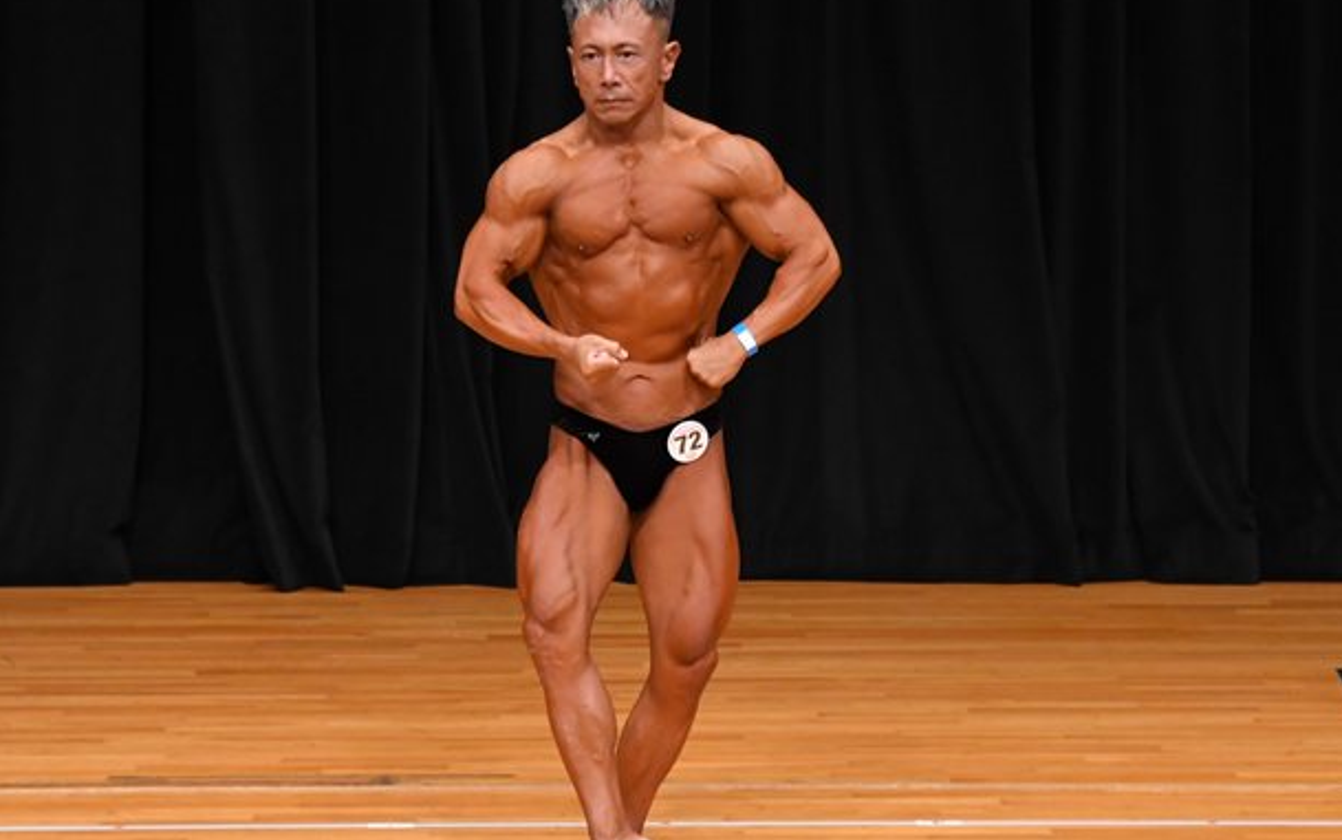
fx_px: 12804
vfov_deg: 3.8
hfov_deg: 6.0
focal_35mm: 350
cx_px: 658
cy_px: 412
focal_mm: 180
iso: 3200
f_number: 5.6
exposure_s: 1/400
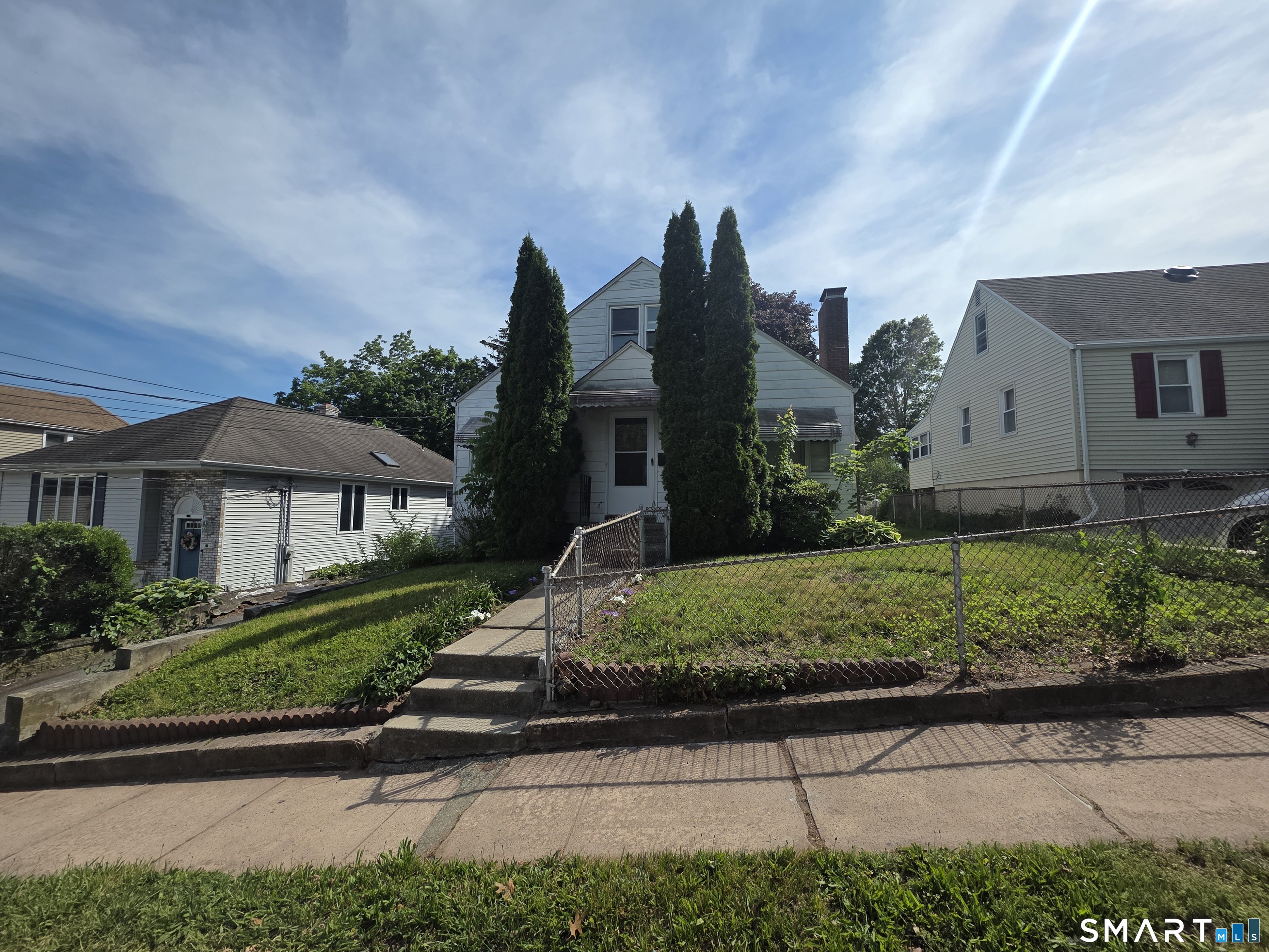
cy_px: 476
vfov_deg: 89.9
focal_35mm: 13
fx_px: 477
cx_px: 634
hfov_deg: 106.2
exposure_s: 1/3018
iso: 40
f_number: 1.9
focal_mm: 2.2
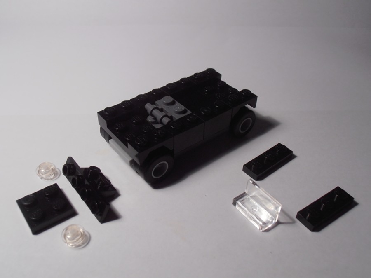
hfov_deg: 50.1
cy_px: 139
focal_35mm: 37
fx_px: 397
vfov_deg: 38.7
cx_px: 186
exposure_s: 1/40
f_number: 3.9
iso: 80
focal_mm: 6.61
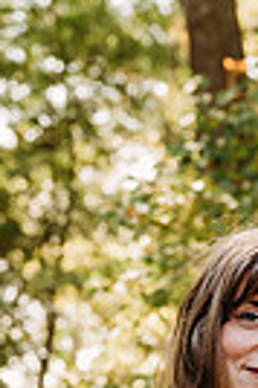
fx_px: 2393
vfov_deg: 9.2
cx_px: 307
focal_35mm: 222
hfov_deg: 6.1
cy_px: 469
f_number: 4.5
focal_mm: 66
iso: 400
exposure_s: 1/250
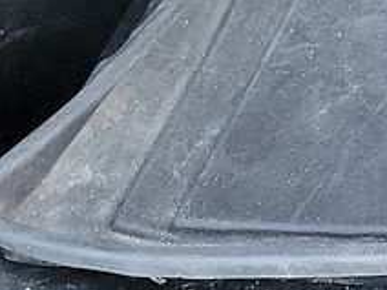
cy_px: -571
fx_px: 2024
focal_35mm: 181
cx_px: 1079
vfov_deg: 7.3
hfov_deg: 9.2
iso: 421
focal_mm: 6.7
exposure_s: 1/59
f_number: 1.8
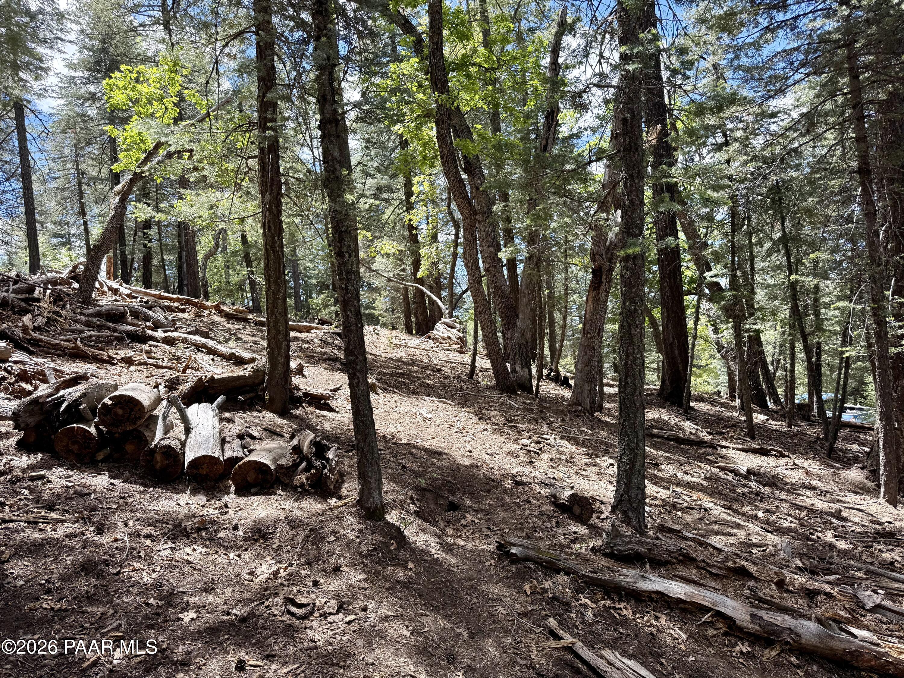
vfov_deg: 56.8
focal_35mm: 24
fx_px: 627
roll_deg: +4.9
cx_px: 452
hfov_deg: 71.6
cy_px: 339
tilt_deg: +2.7
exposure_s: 1/868
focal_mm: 6.76
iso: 80
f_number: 1.78
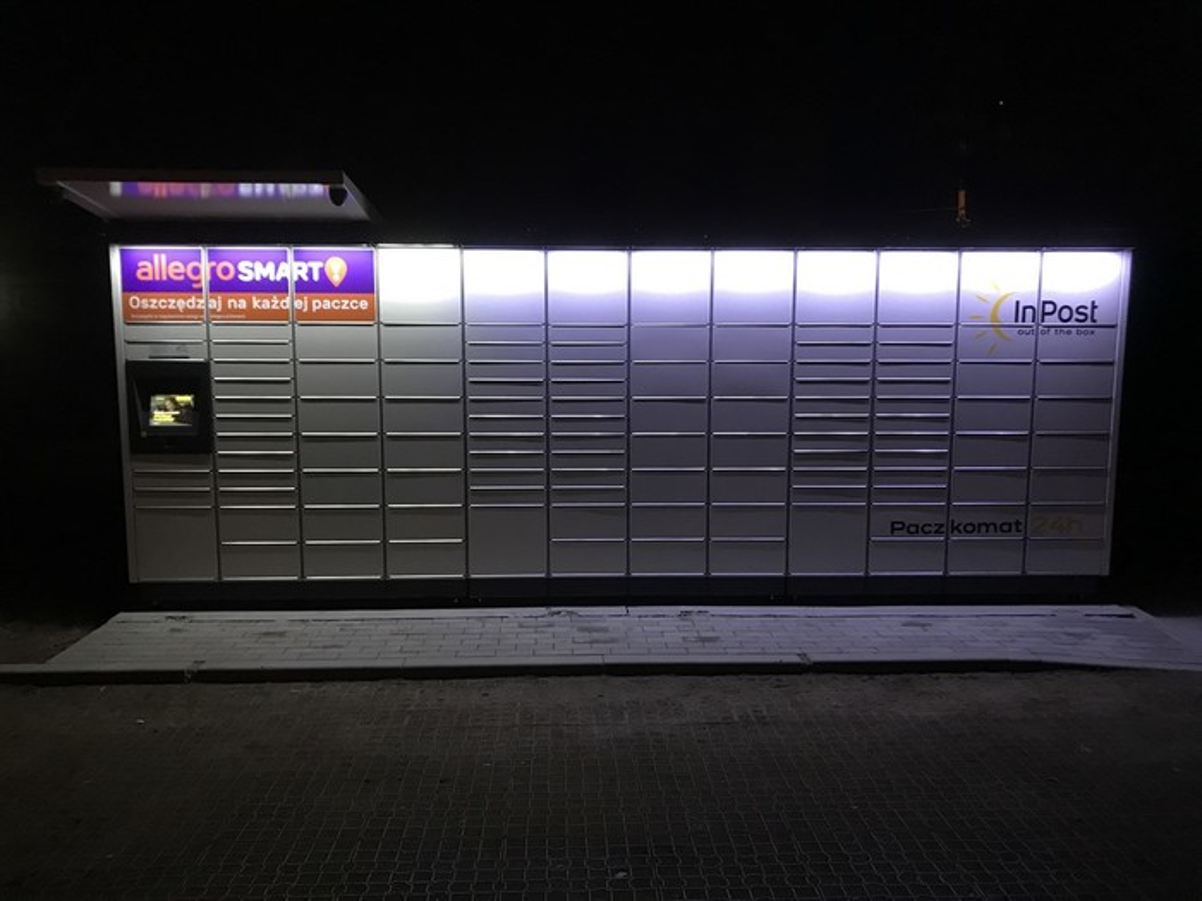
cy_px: 450
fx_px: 972
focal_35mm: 28
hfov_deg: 63.4
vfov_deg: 49.7
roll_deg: -0.8
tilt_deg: -7.2
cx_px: 601
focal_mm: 3.99
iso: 100
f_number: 1.8
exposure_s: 1/17
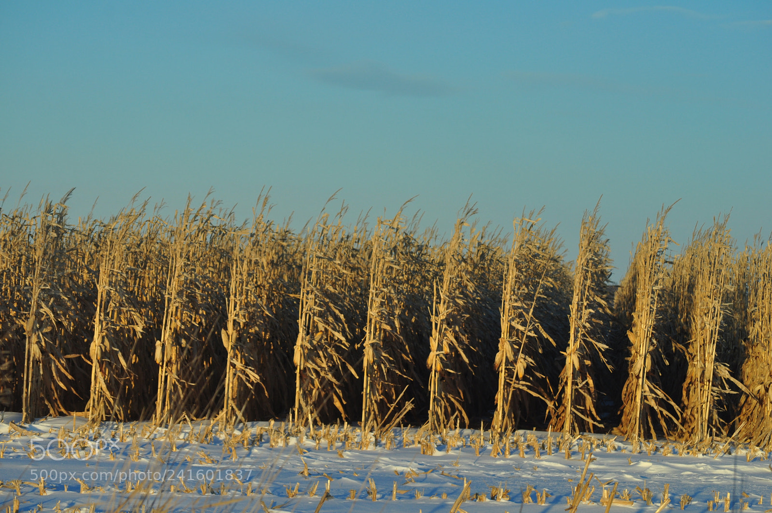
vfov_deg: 9.9
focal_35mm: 138
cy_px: 256
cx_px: 386
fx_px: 2956
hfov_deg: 14.9
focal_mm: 92
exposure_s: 1/250
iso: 200
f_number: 8
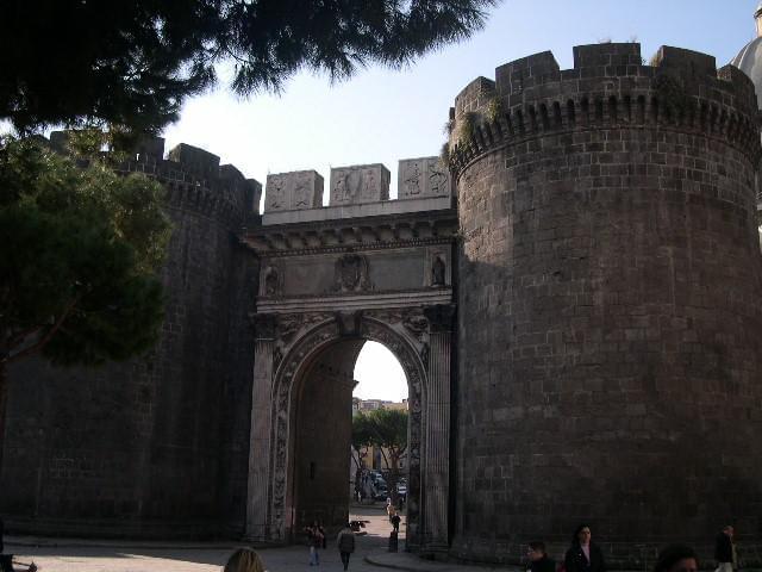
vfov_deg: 37.7
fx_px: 836
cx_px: 381
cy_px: 286
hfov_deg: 49.0
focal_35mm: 38
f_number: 7.6
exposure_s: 1/129
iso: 100
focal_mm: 8
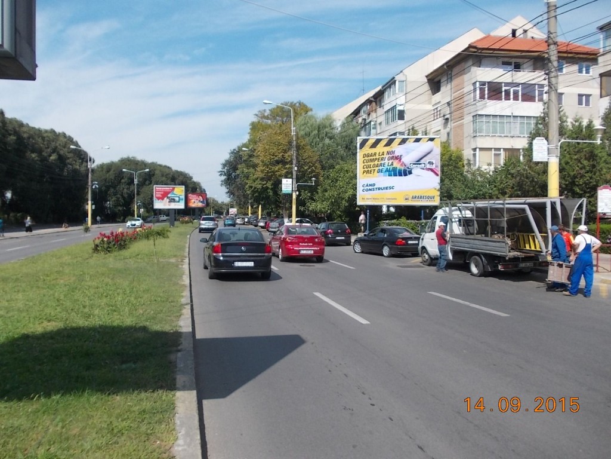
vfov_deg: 49.7
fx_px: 494
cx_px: 306
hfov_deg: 63.4
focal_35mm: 28
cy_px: 230
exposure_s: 1/320
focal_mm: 4
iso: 80
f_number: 5.4
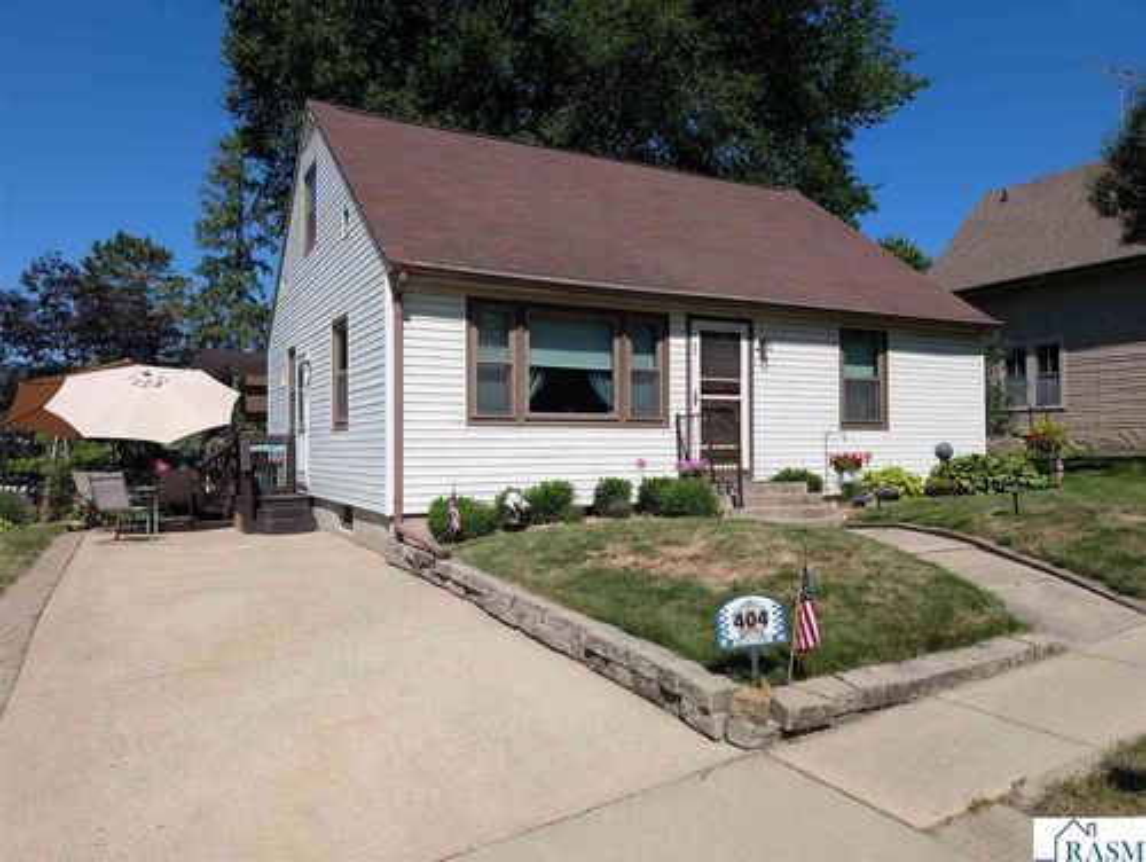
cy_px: 431
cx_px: 573
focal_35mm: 24
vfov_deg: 56.9
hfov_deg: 71.5
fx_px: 795
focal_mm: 6.9
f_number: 1.68
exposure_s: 1/1513
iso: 21
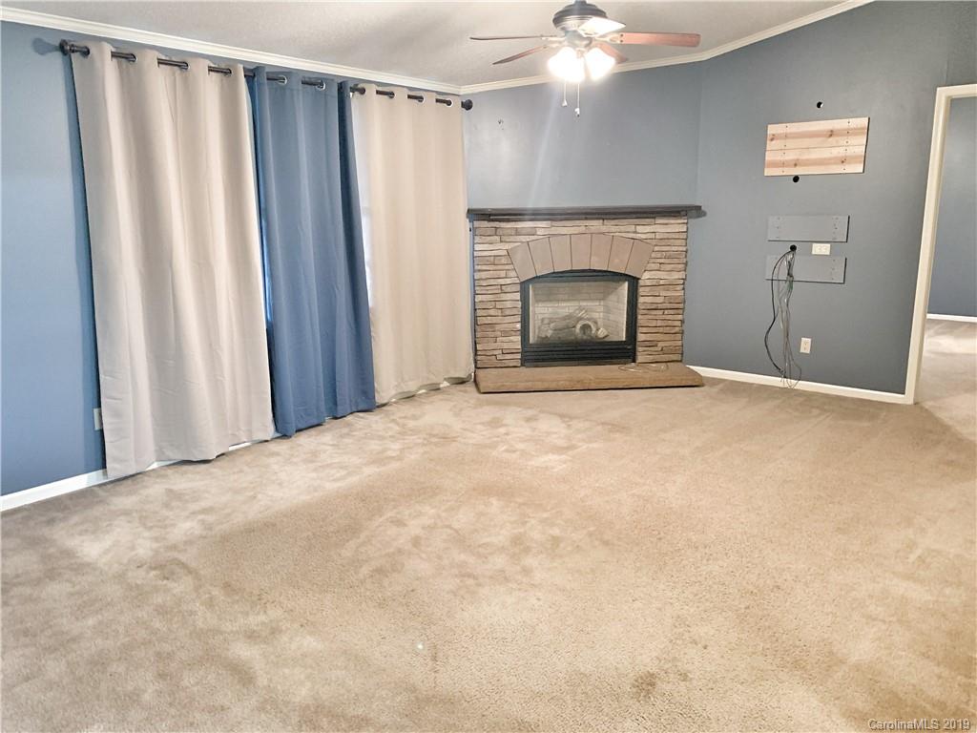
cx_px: 488
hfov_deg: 67.3
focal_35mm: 26
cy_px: 366
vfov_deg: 53.1
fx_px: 734
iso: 500
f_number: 1.8
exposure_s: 1/30
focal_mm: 4.25
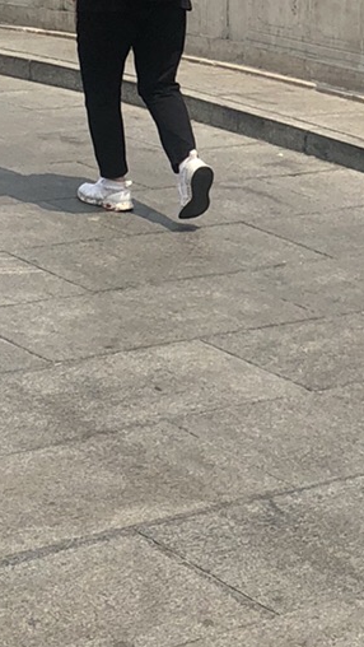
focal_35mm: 120
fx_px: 2058
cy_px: 132
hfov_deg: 10.1
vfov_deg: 17.7
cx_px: 317
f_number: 1.8
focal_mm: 4
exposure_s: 1/2525
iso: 25
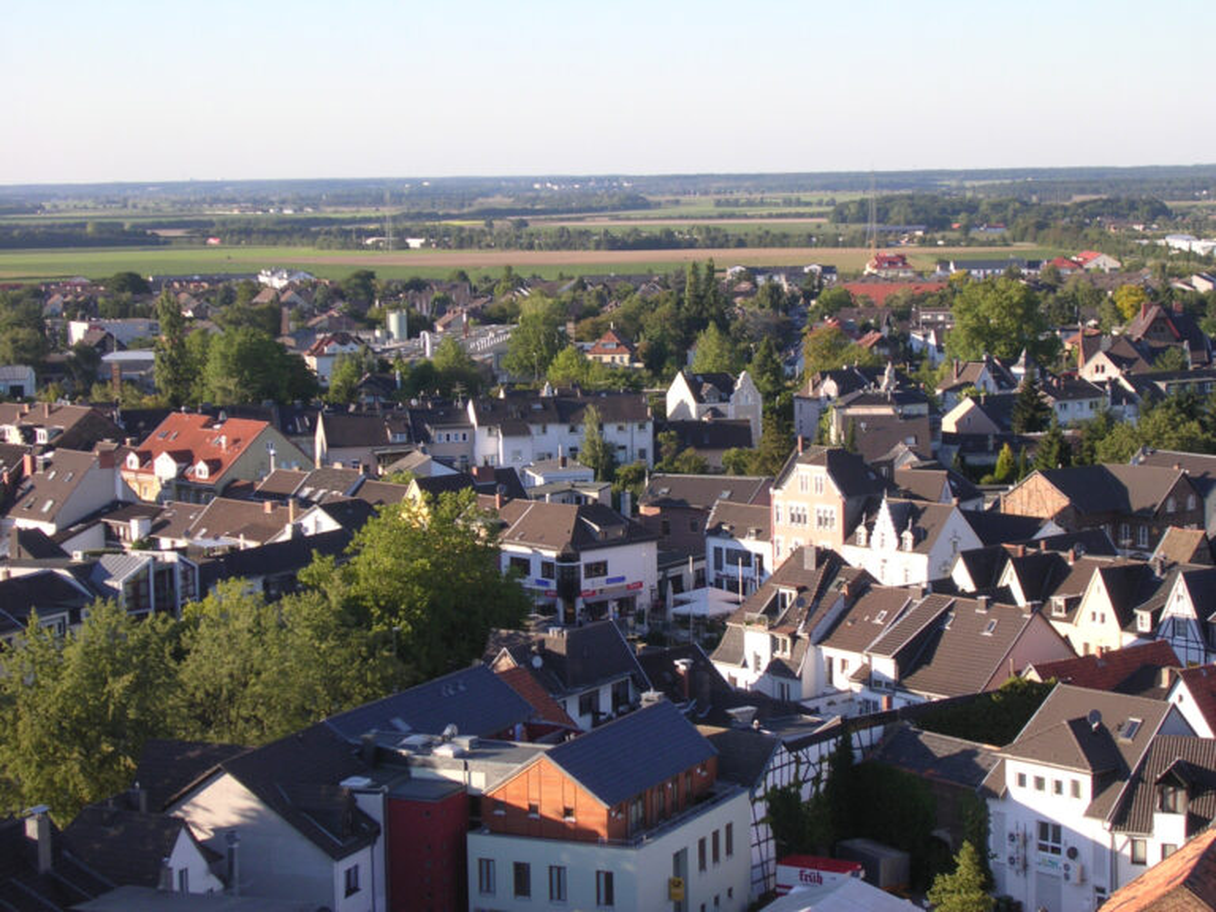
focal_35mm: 81
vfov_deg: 18.2
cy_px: 456
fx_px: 2845
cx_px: 608
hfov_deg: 24.1
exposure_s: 1/198
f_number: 4
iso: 100
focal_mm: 12.3
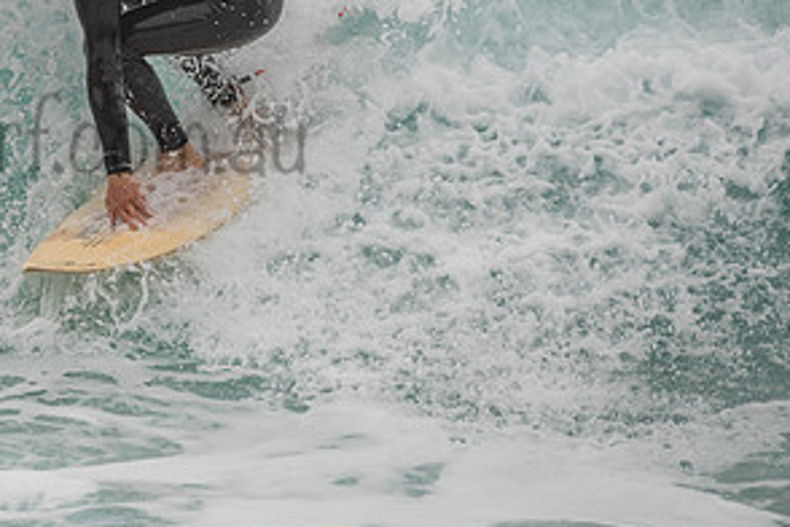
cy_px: 112
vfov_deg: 1.4
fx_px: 21679
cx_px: 21
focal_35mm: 988
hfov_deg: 2.1
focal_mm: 500
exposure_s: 1/2000
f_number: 5.6
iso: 200
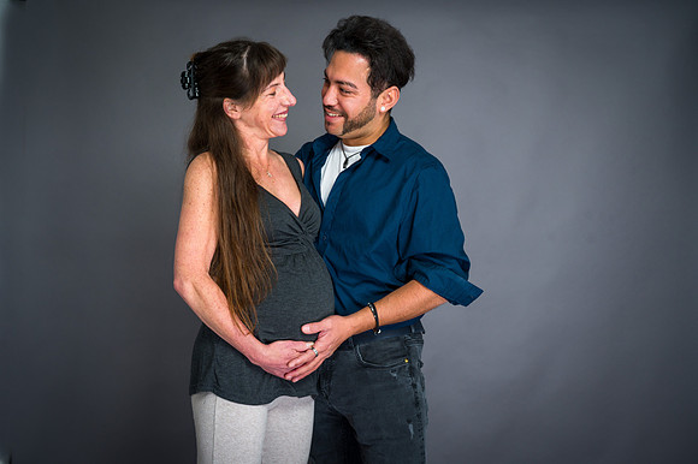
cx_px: 349
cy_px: 232
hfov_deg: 50.7
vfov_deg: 35.0
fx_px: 736
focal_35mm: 38
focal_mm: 38
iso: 200
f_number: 6.3
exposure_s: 1/125
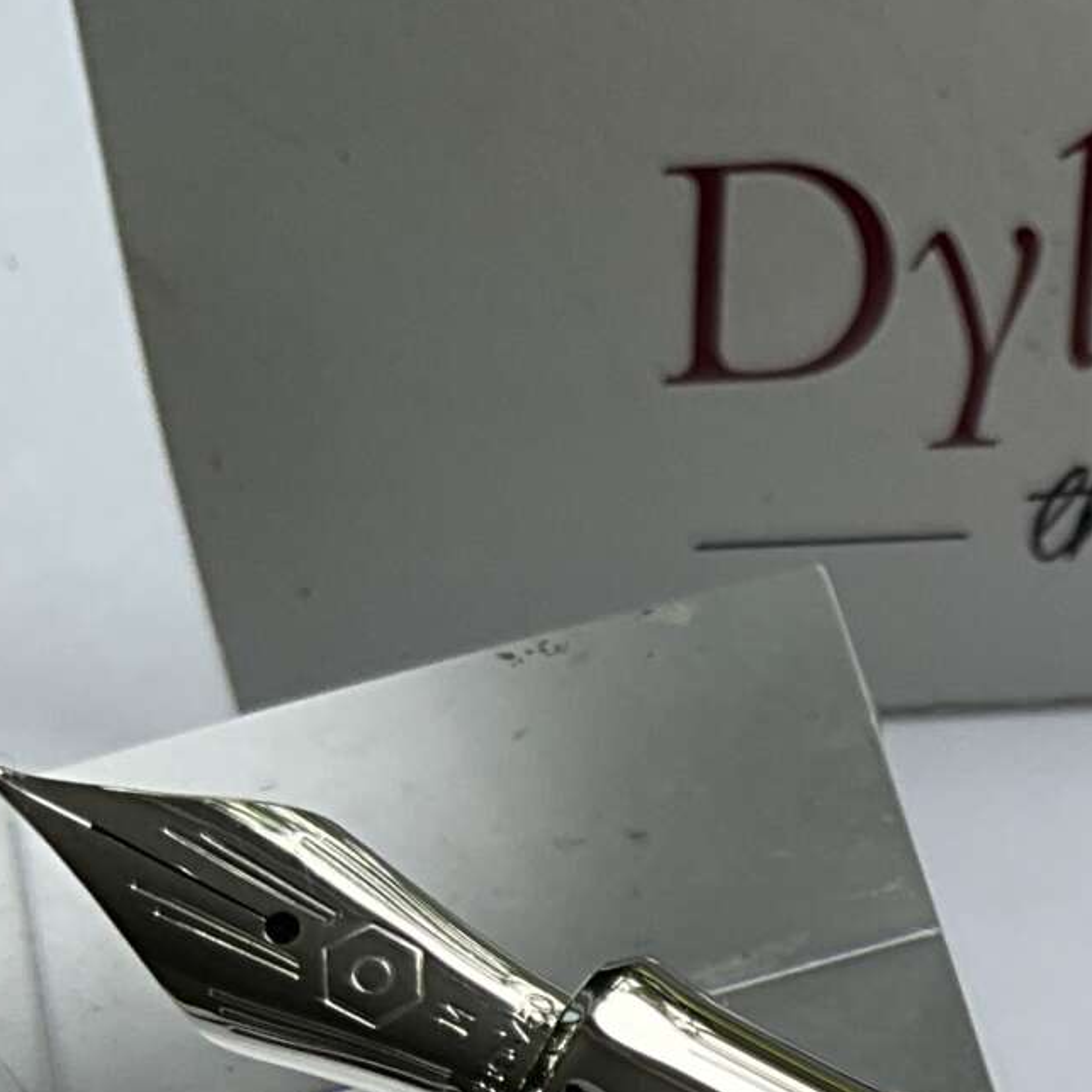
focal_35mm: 102
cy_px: 1566
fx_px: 3640
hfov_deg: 15.4
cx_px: 1748
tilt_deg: -59.4
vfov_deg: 15.9
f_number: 1.8
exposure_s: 1/136
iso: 16
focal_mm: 3
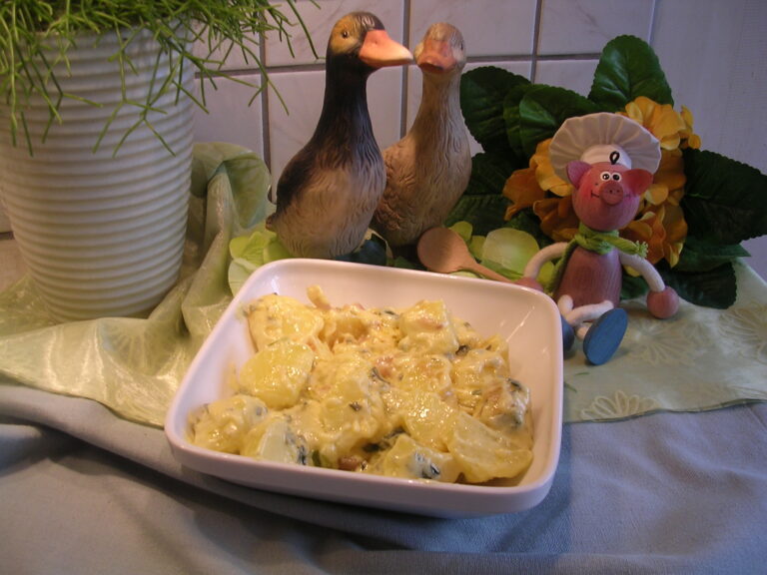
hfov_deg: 49.0
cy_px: 288
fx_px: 842
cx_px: 384
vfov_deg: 37.7
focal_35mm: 38
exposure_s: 1/45.6
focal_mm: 5.8
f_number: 2.8
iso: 100
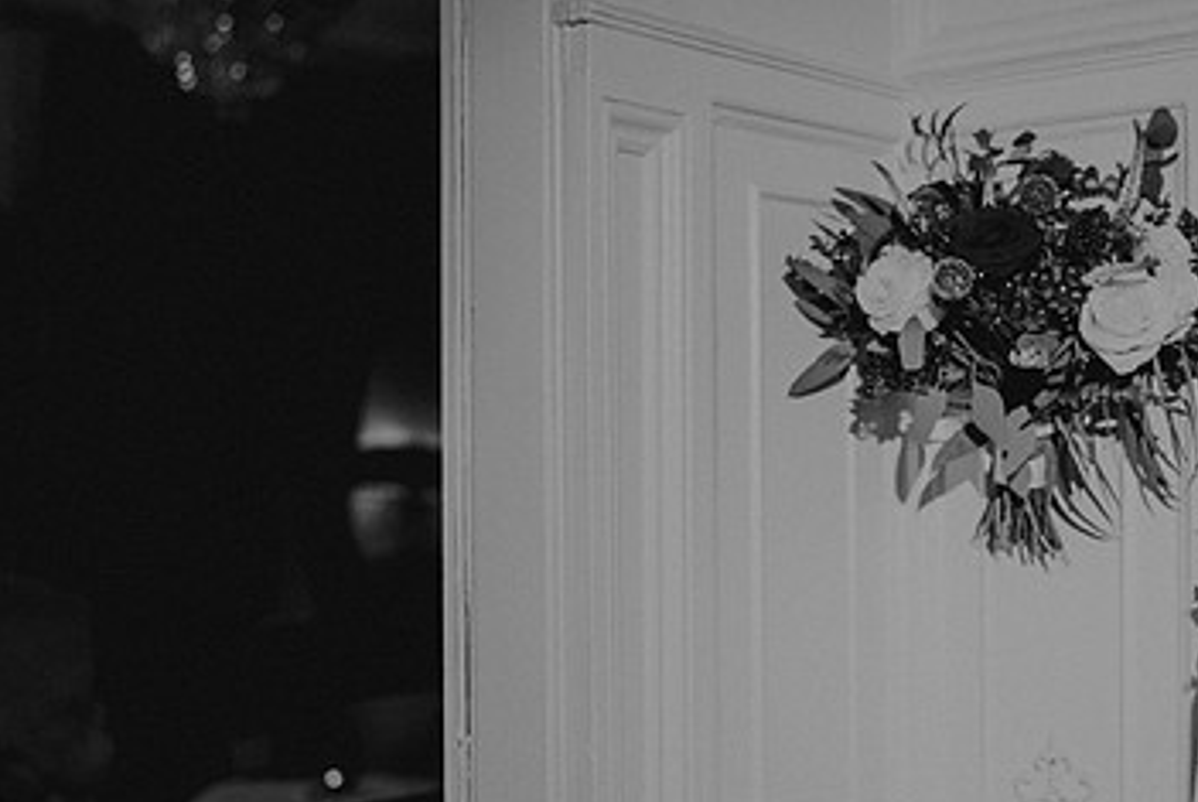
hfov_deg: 32.2
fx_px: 2032
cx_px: 897
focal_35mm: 61
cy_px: 512
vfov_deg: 22.3
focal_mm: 35
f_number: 1.8
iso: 1600
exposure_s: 1/200
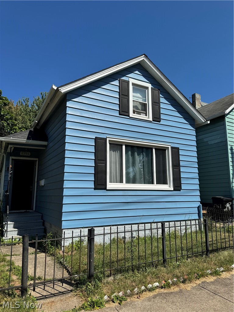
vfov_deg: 71.6
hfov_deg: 56.8
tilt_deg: +9.5
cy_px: 156
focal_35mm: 24
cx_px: 117
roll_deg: +1.3
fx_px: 216
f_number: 1.78
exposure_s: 1/7092
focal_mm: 6.76
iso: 80
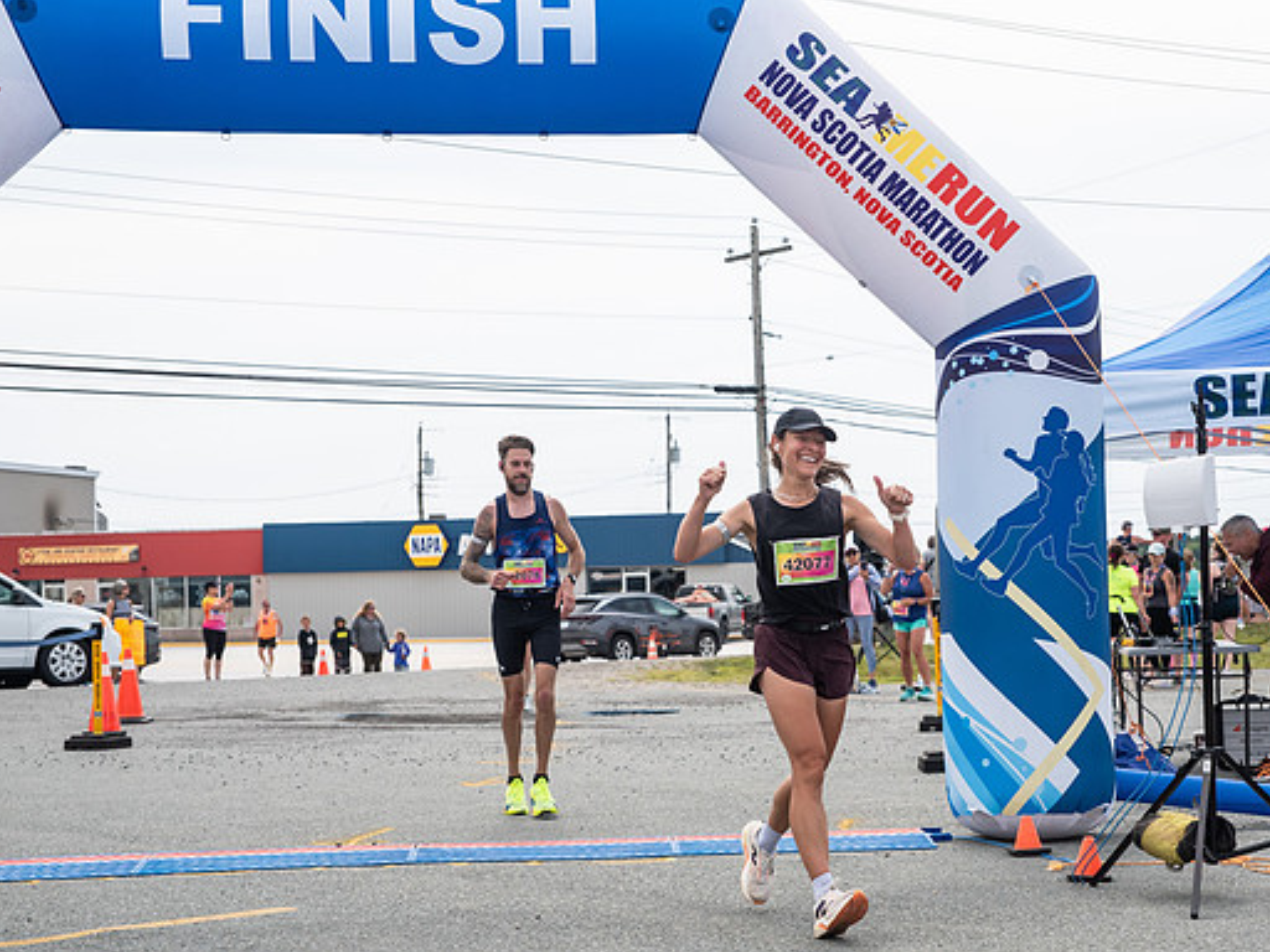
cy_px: 540
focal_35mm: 69
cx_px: 794
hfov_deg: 28.1
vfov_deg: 21.3
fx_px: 2531
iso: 800
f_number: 4
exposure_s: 1/4000
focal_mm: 56
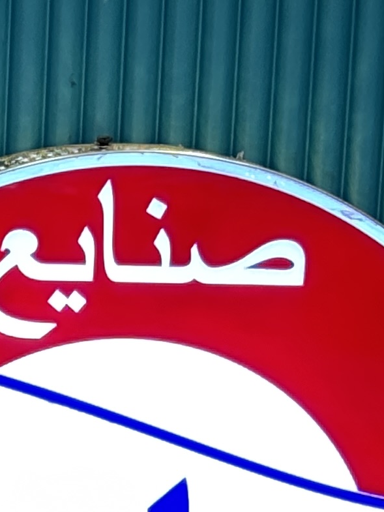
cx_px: -298
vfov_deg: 7.0
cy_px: 1179
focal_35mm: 267
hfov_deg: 5.5
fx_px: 3948
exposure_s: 1/50
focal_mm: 5.96
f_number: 1.6
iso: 160
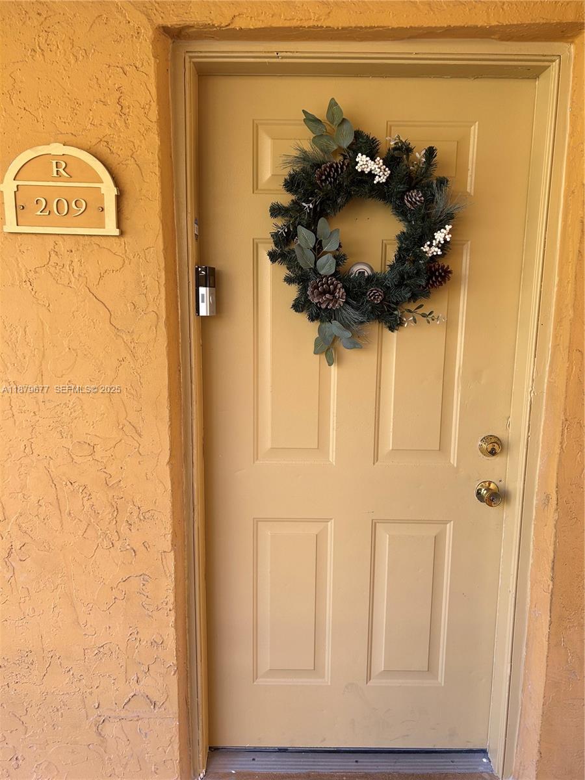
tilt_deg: -9.2
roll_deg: +0.7
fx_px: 586
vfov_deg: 67.3
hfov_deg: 53.1
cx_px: 292
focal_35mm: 26
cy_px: 390
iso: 40
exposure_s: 1/121
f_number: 1.5
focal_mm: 5.7
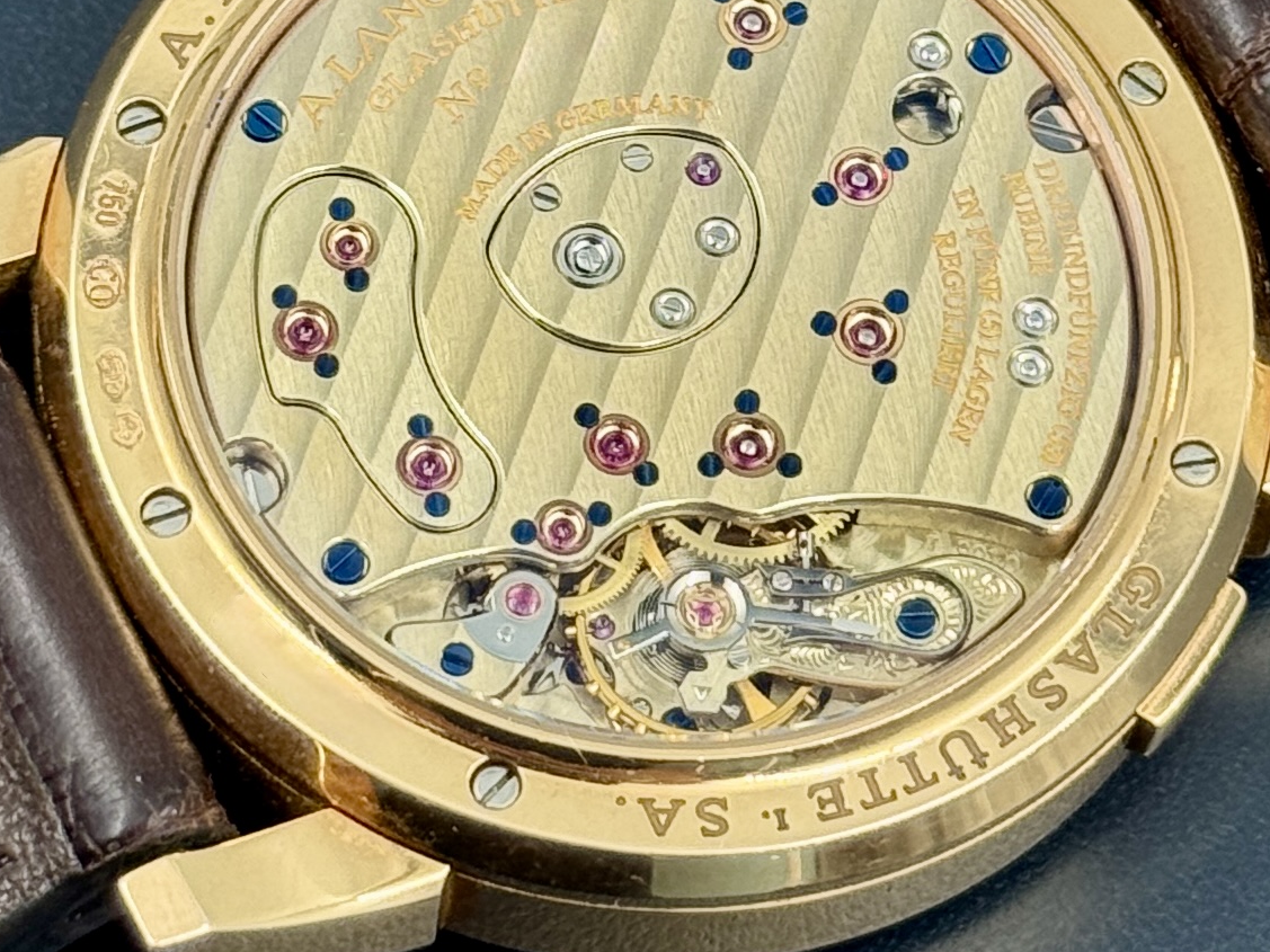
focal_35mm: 84
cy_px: 299
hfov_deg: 23.3
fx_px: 3081
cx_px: 689
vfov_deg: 17.5
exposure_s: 1/150
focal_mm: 6.76
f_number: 1.78
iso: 64
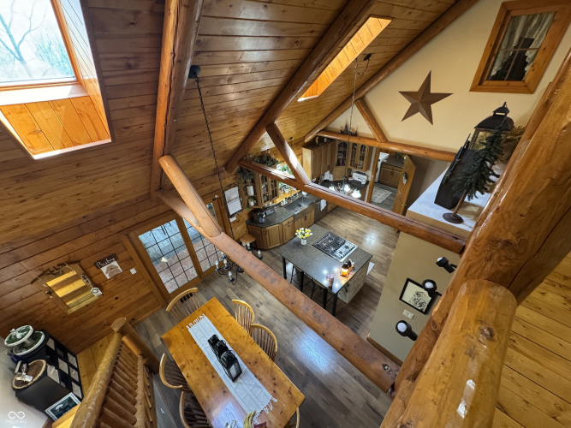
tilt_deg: -36.4
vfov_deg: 85.7
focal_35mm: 14
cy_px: 214
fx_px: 231
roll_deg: +2.7
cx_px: 286
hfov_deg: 102.1
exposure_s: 1/60
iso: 320
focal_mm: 2.22
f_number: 2.2
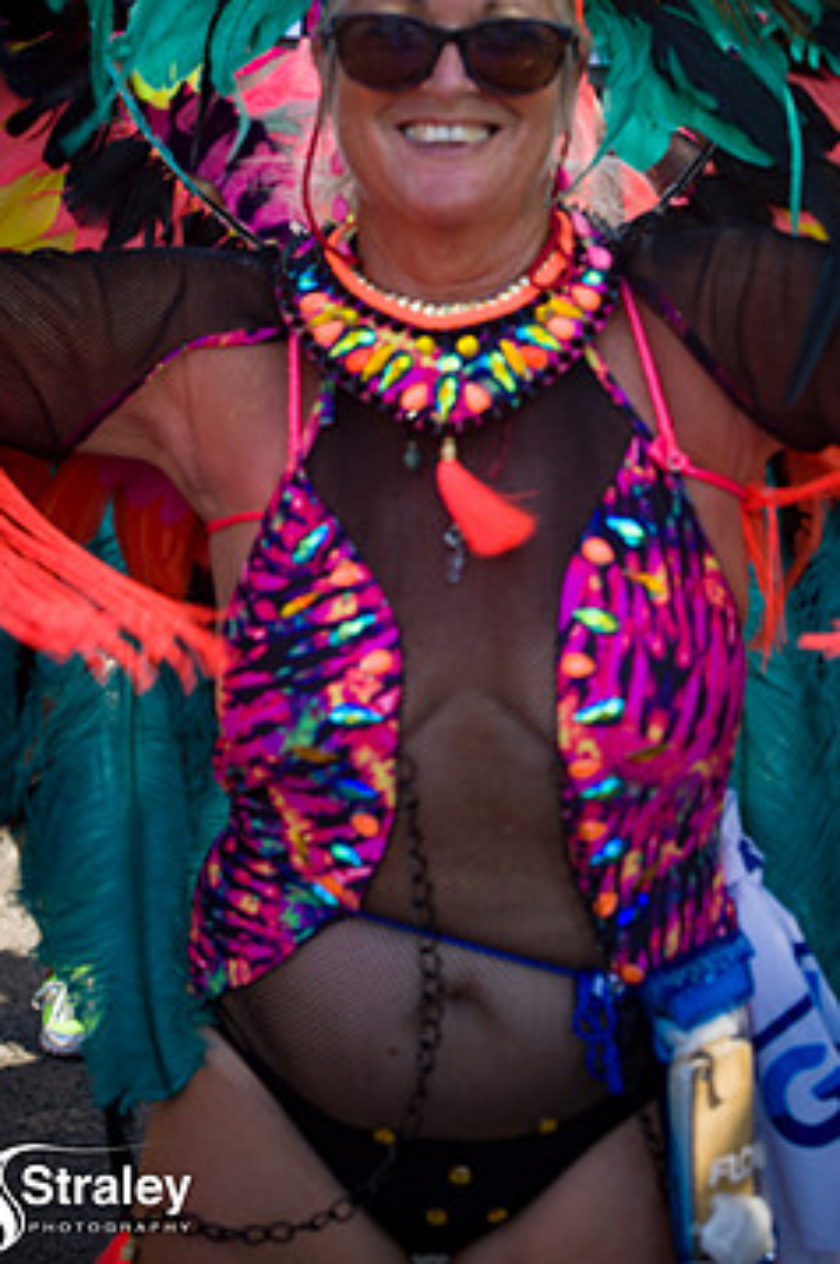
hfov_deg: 15.5
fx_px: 3086
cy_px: 473
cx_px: 475
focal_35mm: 88
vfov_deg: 23.1
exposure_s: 1/200
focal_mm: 70
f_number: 6.3
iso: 100
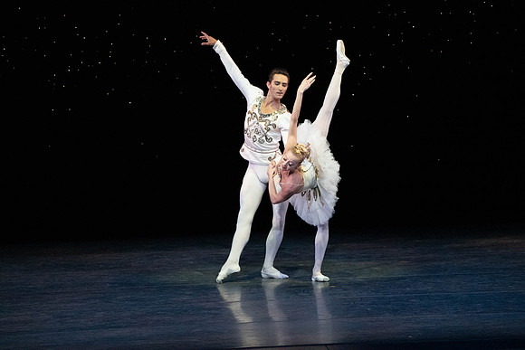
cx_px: 262
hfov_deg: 6.5
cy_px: 175
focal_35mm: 318
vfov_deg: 4.3
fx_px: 4638
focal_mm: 318
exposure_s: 1/500
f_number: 11
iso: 20000
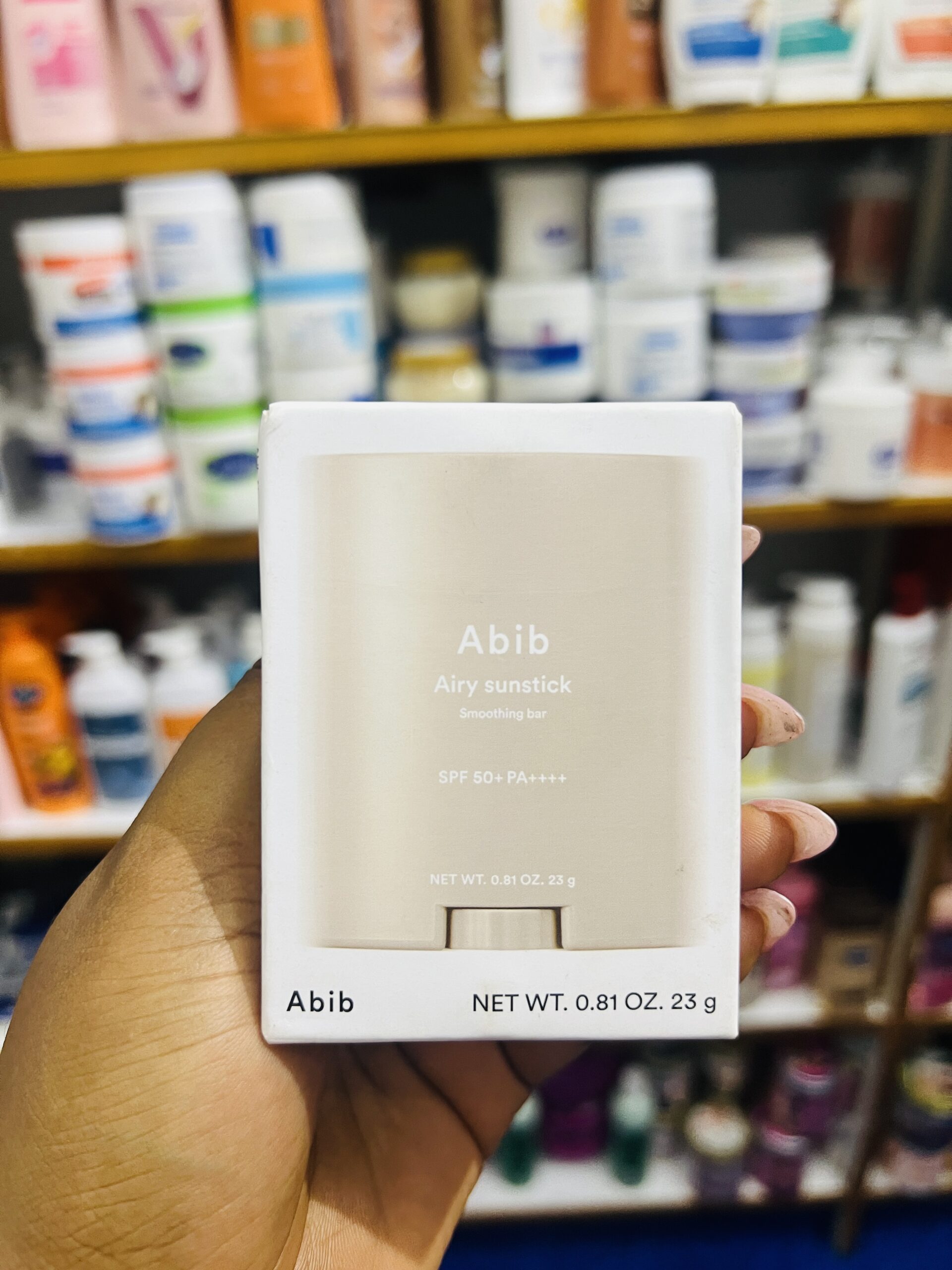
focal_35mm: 26
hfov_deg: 53.1
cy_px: 635
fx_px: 953
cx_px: 476
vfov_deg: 67.3
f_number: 1.5
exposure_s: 1/77
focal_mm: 5.7
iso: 125
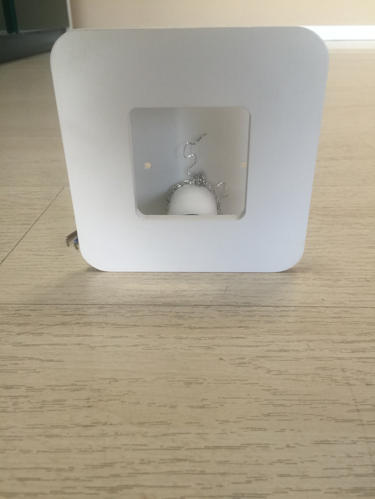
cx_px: 188
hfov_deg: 48.2
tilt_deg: -27.2
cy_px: 250
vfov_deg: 61.7
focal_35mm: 29
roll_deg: +0.3
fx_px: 419
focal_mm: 4.15
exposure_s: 1/33
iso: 40
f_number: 2.2
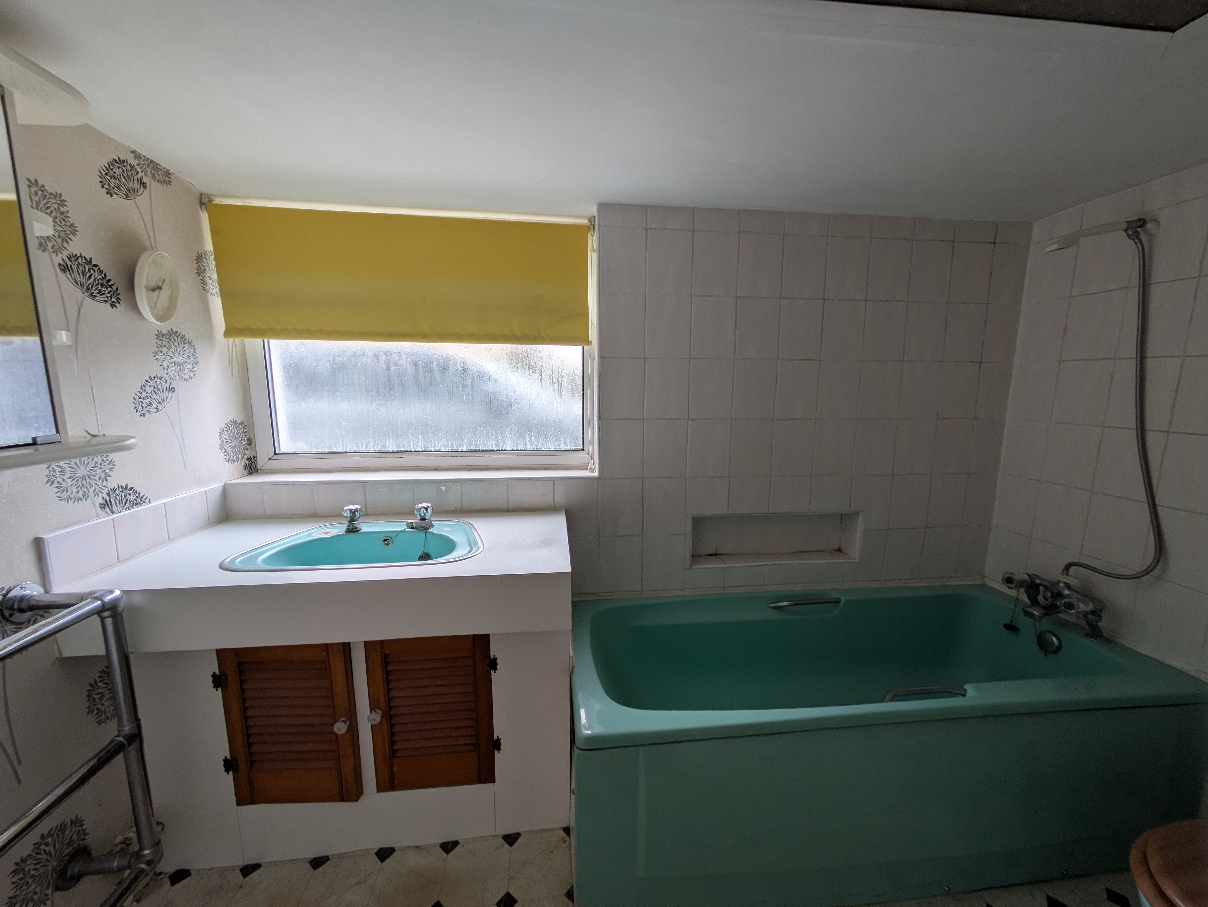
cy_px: 454
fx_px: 489
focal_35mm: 14
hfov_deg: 102.0
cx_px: 604
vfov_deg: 85.7
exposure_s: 1/129
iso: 52
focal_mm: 1.83
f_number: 2.2
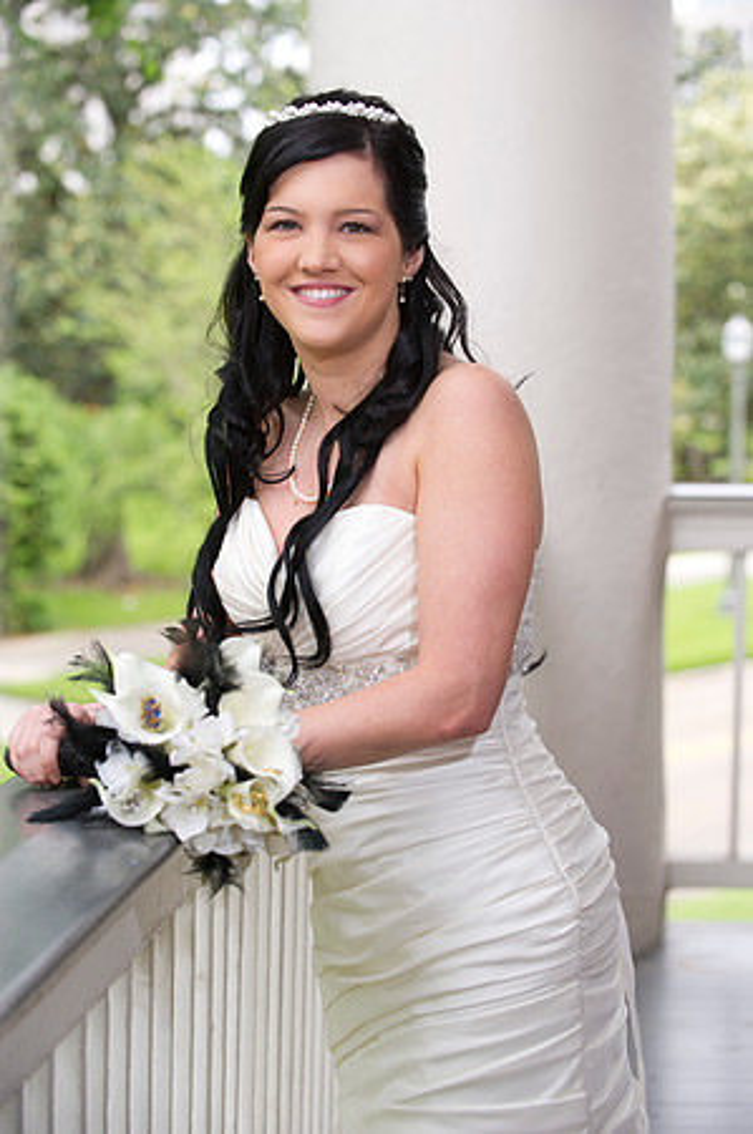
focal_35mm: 86
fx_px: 2704
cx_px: 376
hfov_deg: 15.9
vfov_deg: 23.7
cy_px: 567
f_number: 4
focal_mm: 86
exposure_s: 1/125
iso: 320
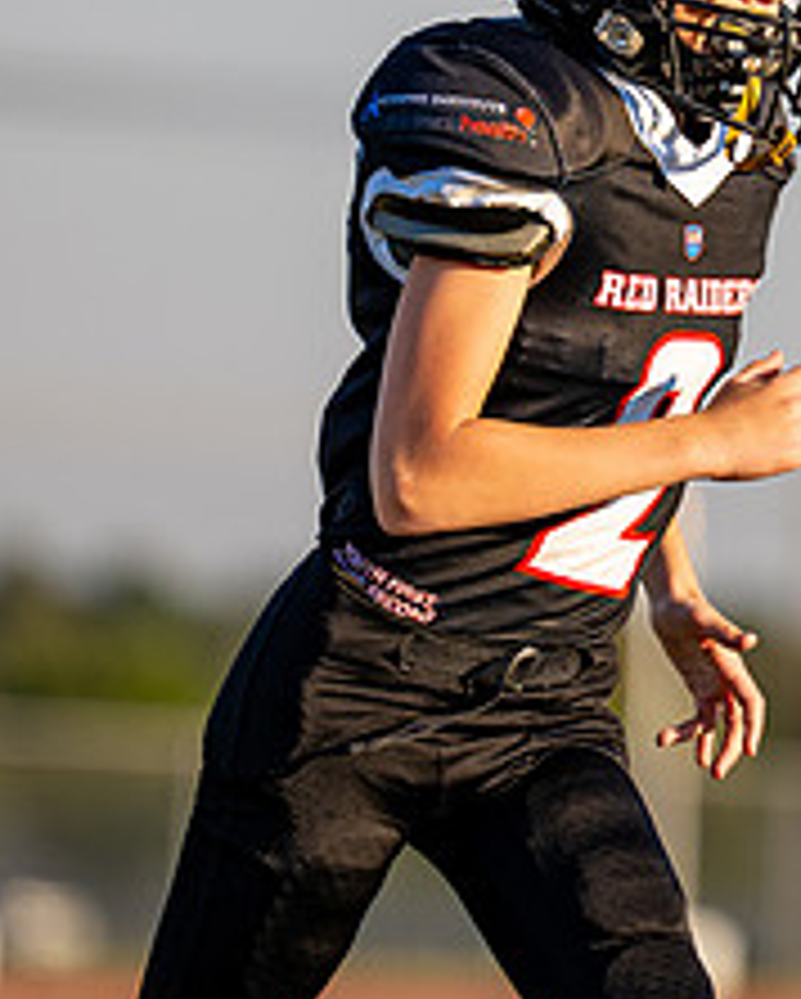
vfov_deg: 3.2
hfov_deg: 2.6
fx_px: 17785
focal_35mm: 601
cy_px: 235
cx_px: 795
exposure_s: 1/1600
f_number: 2.8
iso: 100
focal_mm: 200
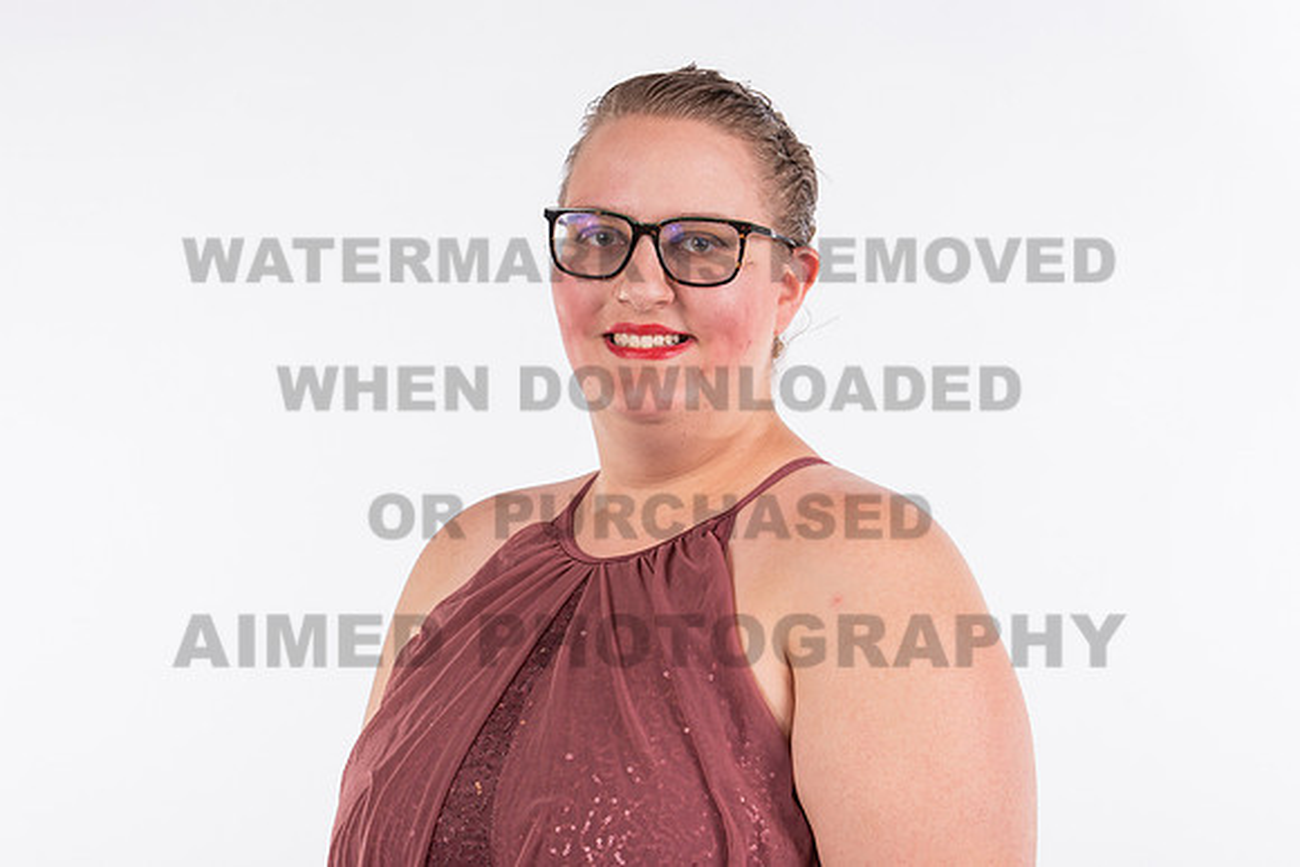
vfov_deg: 13.2
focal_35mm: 104
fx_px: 3761
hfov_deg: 19.6
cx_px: 665
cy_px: 365
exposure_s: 1/160
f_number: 11
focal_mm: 90
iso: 320
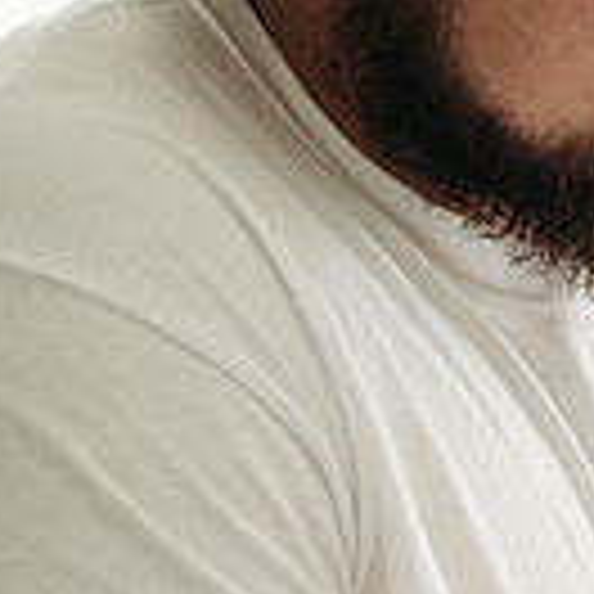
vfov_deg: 9.2
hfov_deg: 8.8
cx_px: 1233
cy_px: 830
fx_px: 3630
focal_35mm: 187
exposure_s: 1/200
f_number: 2.5
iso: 800
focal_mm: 50
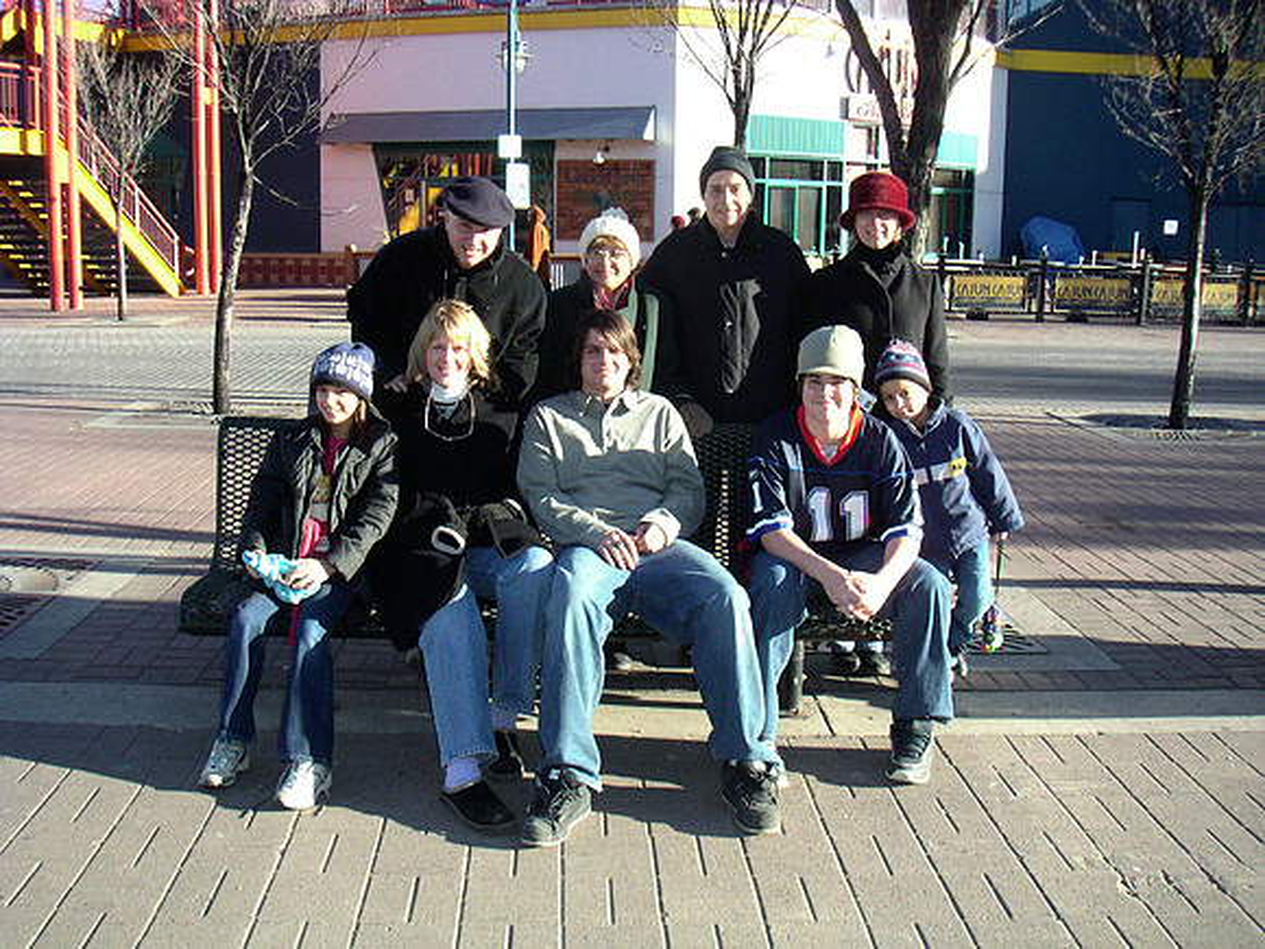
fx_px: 1352
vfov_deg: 38.7
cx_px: 632
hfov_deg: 50.1
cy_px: 474
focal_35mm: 37
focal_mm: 5.7
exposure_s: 1/600
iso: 160
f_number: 2.8
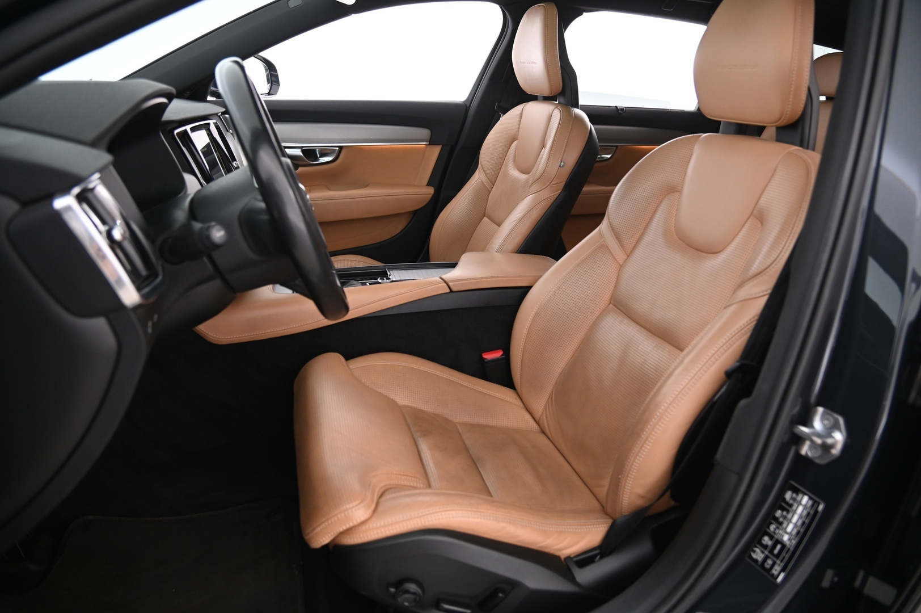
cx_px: 460
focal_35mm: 24
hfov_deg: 73.8
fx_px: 613
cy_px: 306
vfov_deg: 53.1
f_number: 4
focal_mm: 24
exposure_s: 1/15
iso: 2000
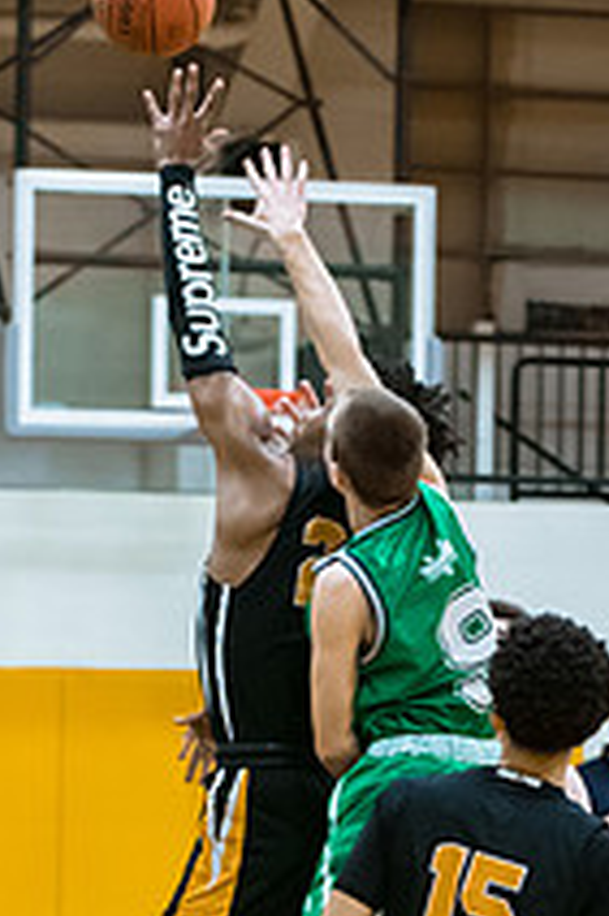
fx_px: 5667
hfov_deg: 6.2
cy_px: 752
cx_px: 259
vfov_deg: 9.2
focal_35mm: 223
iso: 3200
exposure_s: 1/400
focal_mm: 70
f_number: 2.8
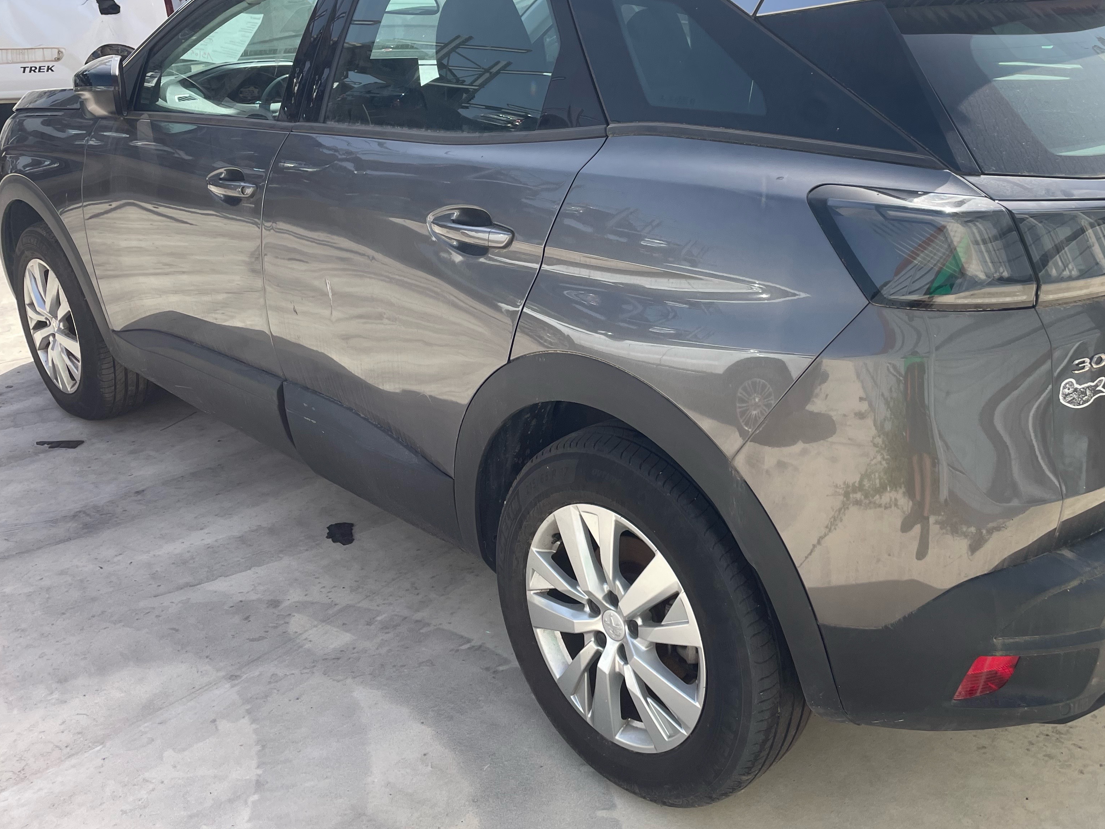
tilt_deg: -16.4
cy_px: 306
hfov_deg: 53.6
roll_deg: -0.5
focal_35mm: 34
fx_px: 1085
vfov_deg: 41.5
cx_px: 667
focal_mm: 4.2
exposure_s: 1/1289
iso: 32
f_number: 1.6
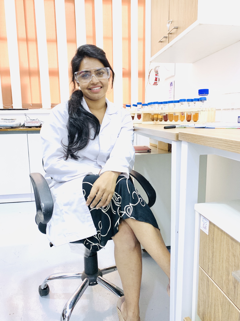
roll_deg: +1.2
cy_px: 160
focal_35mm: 26
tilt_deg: -8.0
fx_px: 240
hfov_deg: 53.1
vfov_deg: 67.3
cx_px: 120
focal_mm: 4.25
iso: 160
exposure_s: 1/60
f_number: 1.8
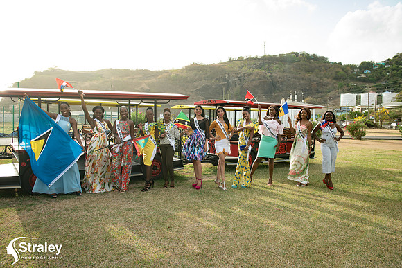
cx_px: 201
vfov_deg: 45.0
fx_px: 324
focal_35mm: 29
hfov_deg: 63.6
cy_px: 134
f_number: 6.3
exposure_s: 1/100
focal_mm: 29
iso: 80
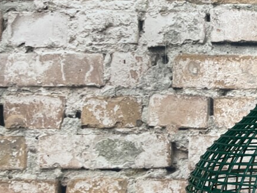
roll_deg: -0.7
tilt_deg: -1.7
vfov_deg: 20.7
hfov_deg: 24.8
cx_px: 306
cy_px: 128
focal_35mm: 71
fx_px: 528
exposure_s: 1/179
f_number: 1.6
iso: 32
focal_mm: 5.1
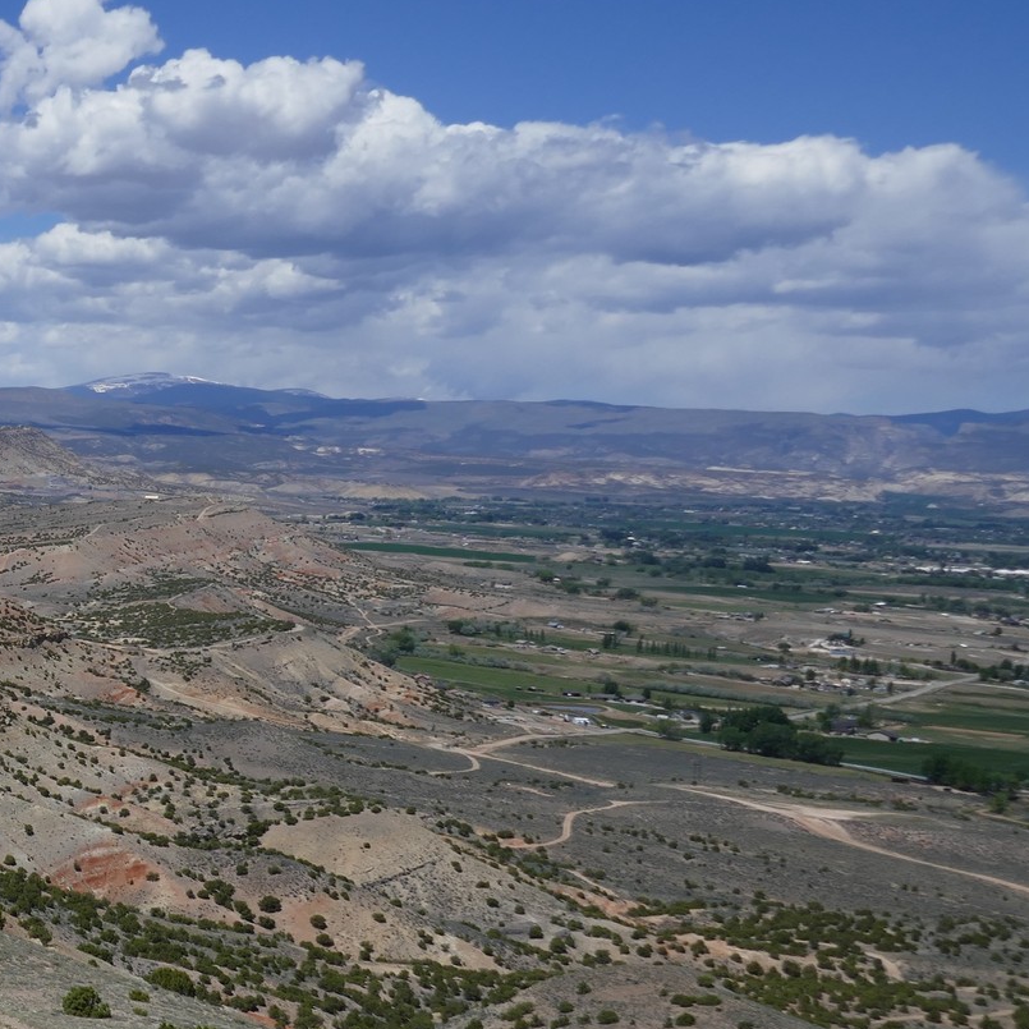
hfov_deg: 24.6
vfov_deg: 28.6
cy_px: 573
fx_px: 2018
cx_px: -336
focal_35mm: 60
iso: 125
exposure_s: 1/1000
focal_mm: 9.1
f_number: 5.6
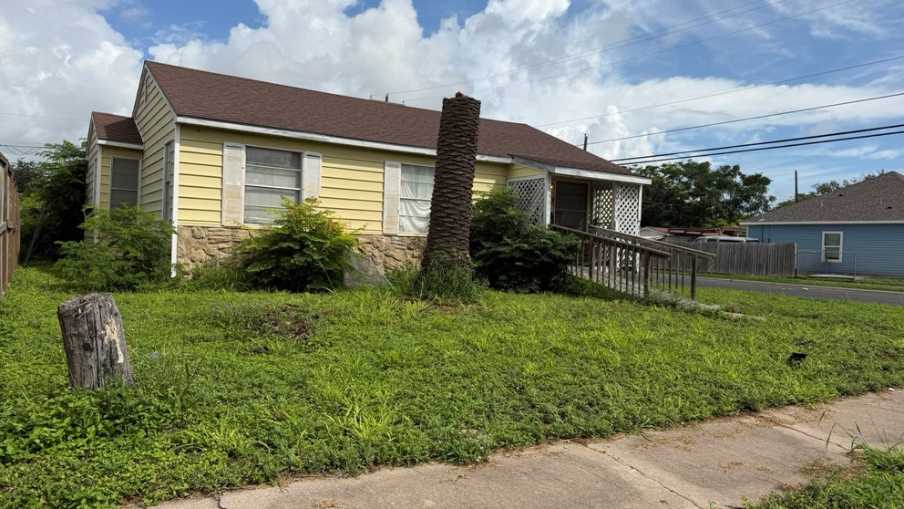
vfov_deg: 42.9
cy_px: 250
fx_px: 647
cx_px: 445
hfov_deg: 69.9
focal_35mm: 27
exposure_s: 1/8130
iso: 80
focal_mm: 6.76
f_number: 1.78
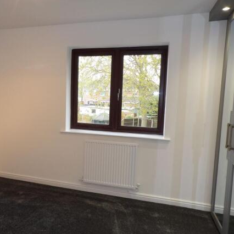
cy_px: 119
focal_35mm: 29
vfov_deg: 55.6
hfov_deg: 54.6
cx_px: 79
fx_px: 222
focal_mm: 4.3
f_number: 3.2
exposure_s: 1/34
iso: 100
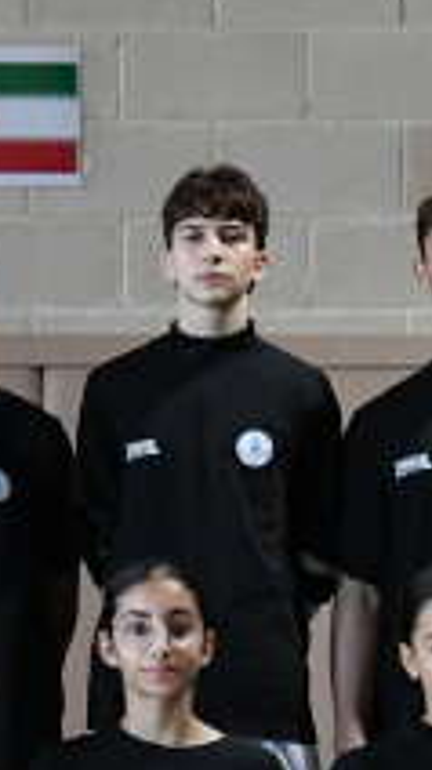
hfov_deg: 4.7
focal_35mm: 253
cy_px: 361
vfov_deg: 8.5
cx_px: -552
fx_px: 5160
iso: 3200
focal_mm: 34
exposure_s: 1/350
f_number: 4
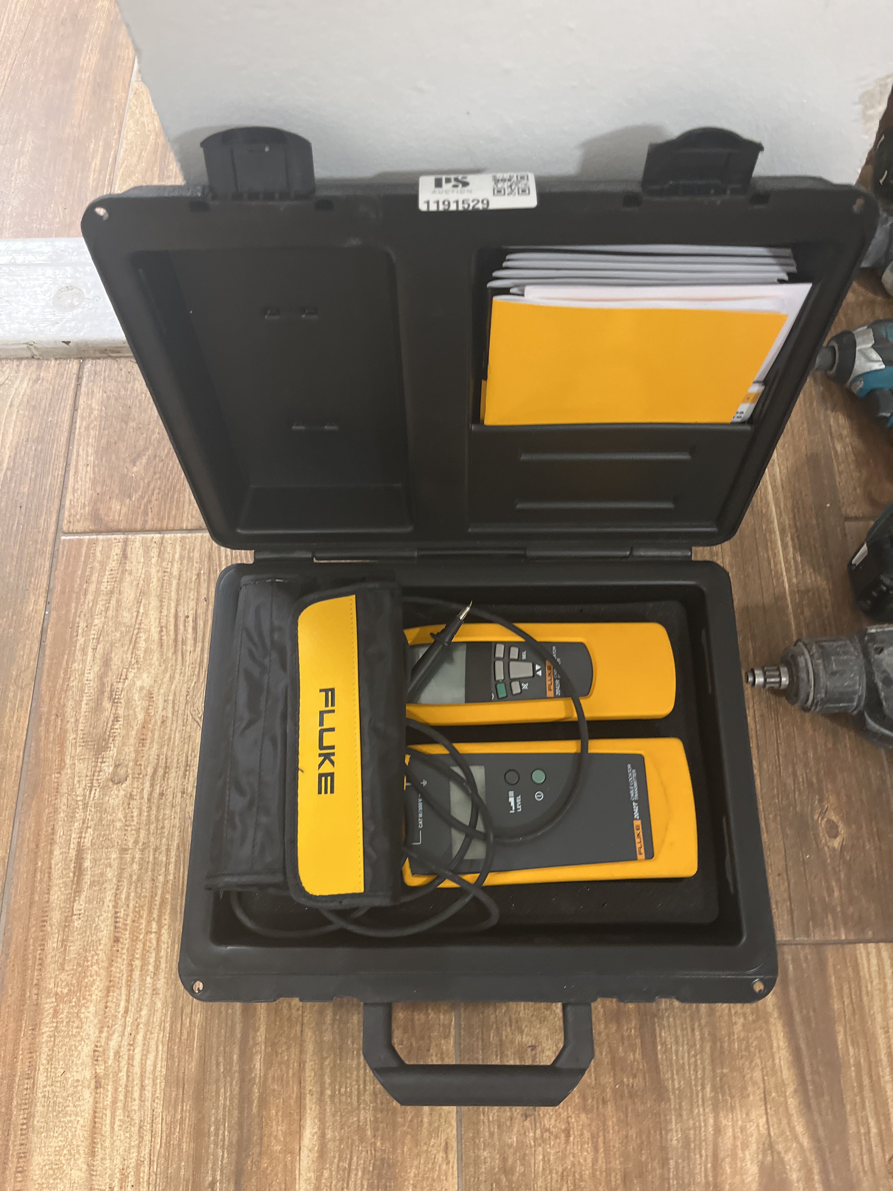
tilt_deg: -70.6
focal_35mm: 26
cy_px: 596
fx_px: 894
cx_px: 446
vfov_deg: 67.3
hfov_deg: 53.1
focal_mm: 5.1
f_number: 1.6
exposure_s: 1/33
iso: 400
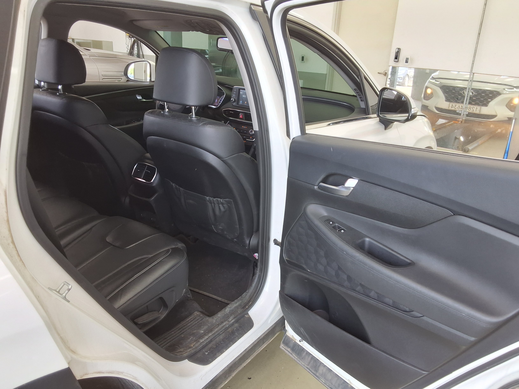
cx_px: 260
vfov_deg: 49.7
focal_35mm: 28
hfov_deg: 63.4
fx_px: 420
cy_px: 194
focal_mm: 2.91
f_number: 1.9
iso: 40
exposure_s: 1/120
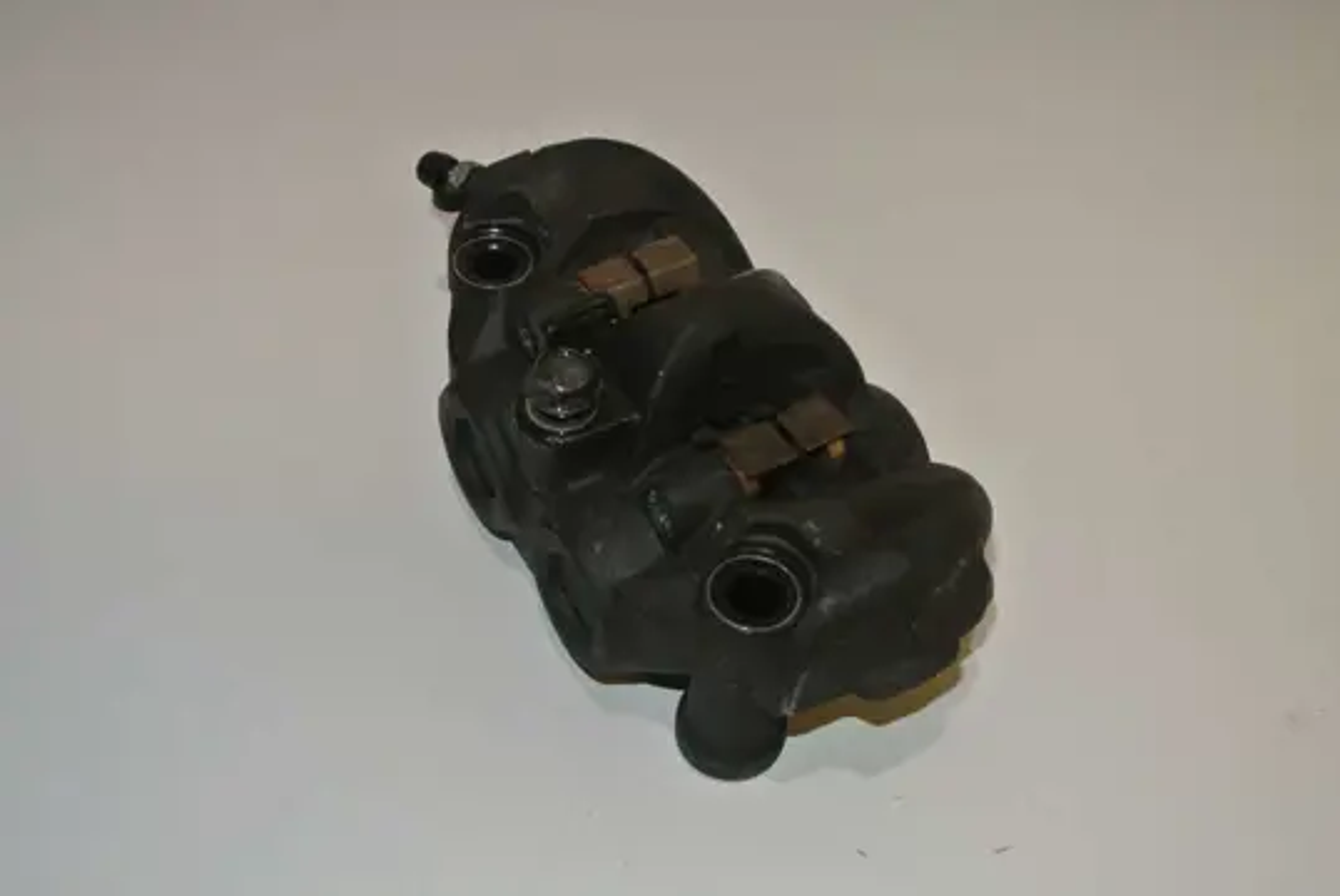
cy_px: 448
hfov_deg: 44.5
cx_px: 670
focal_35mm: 44
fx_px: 1640
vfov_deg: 30.6
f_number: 4.2
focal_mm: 16.3
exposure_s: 1/60
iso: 200
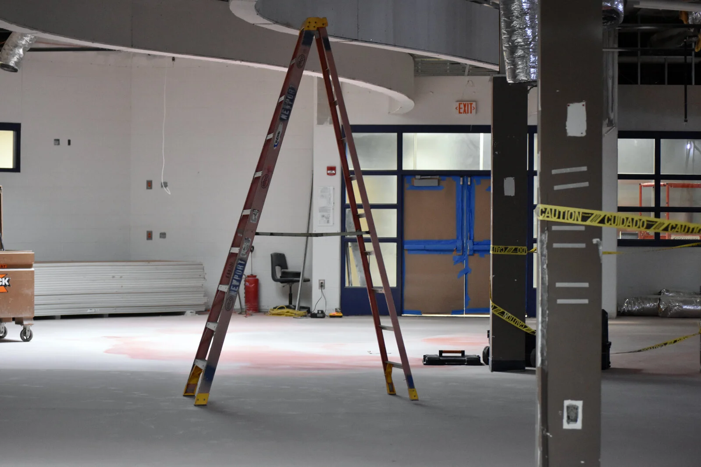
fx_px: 1606
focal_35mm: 82
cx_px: 350
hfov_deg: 24.6
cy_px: 234
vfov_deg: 16.6
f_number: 4
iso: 2500
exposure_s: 1/60
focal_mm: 55
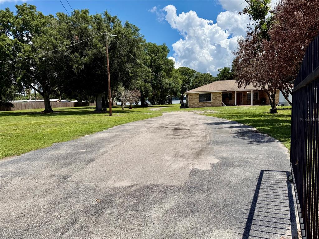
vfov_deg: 56.8
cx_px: 160
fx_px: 221
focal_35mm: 24
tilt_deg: -4.8
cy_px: 120
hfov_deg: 71.6
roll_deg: +1.9
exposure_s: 1/6711
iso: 80
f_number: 1.78
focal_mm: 6.76
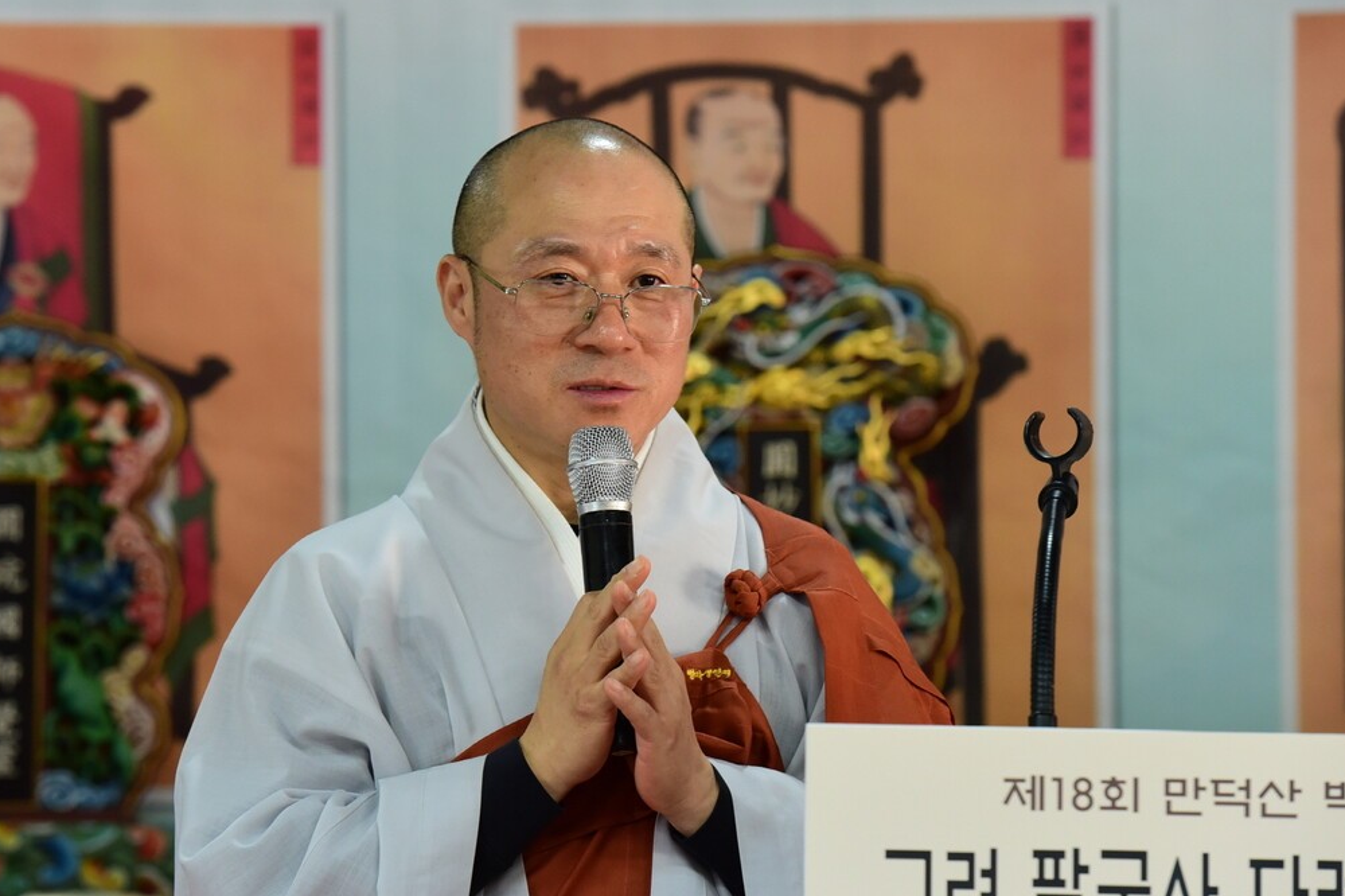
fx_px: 7171
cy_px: 501
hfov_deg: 10.7
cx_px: 547
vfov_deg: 7.1
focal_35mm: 192
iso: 2000
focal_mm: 150
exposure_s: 1/160
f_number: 5
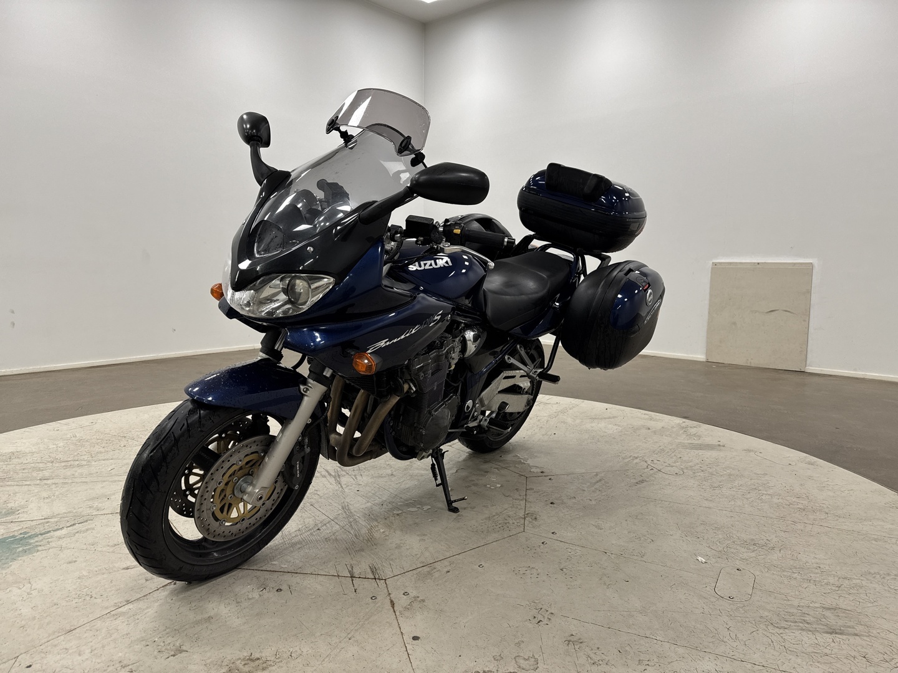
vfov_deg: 56.8
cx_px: 449
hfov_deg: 71.6
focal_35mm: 24
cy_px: 336
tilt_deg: -7.4
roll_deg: -1.0
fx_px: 623
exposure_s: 1/100
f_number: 1.78
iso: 125
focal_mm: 6.76
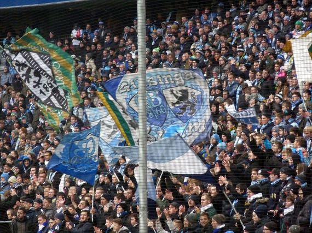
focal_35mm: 290
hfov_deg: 6.8
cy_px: 116
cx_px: 156
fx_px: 2613
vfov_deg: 5.1
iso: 800
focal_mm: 51.5
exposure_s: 1/160
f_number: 3.7
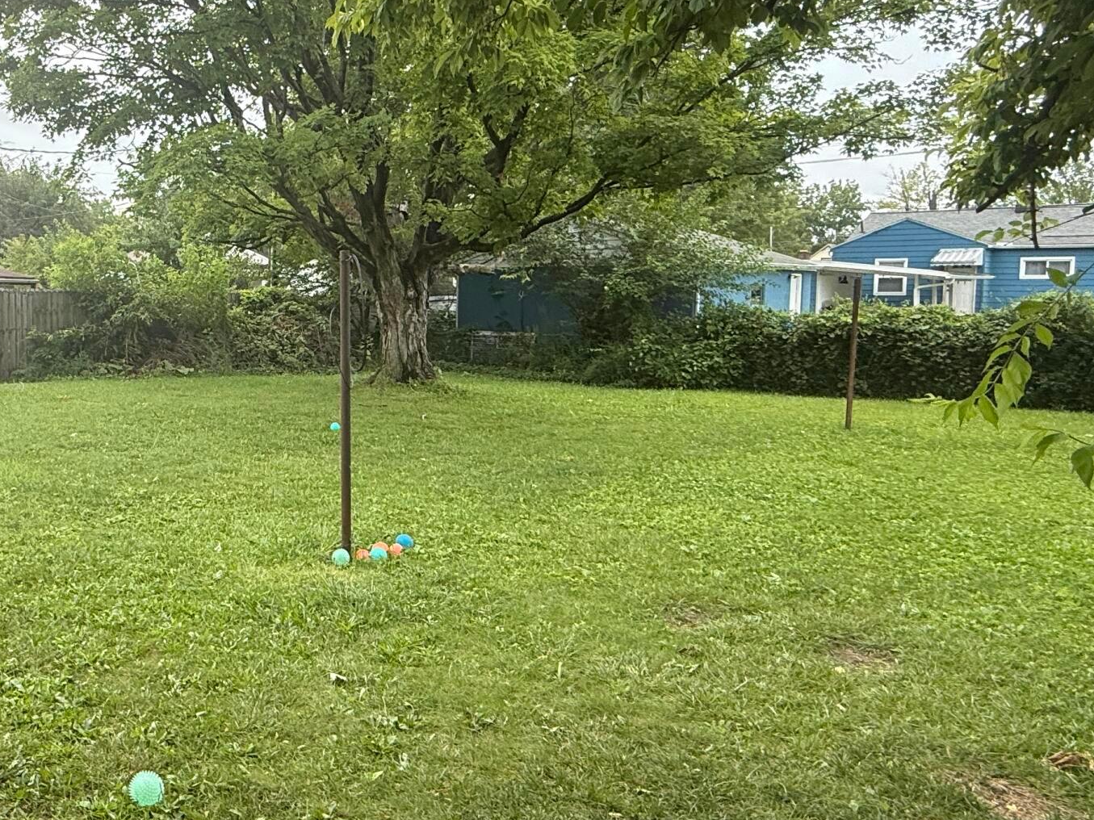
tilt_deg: -2.8
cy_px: 349
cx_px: 203
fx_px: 980
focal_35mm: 31
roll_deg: -0.1
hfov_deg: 54.0
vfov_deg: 45.3
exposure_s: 1/564
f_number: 2.2
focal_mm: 2.22
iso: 64
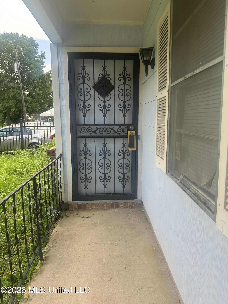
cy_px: 152
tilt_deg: -5.3
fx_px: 211
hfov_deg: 56.8
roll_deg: -2.3
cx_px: 114
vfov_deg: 71.6
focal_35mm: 24
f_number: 1.78
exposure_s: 1/424
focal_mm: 6.86
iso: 80
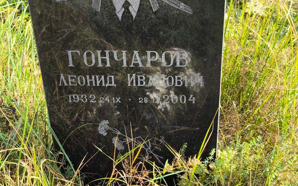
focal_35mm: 54
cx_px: 150
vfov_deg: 24.0
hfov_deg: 37.5
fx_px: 438
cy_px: 94
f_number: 1.7
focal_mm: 4.71
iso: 50
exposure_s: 1/306
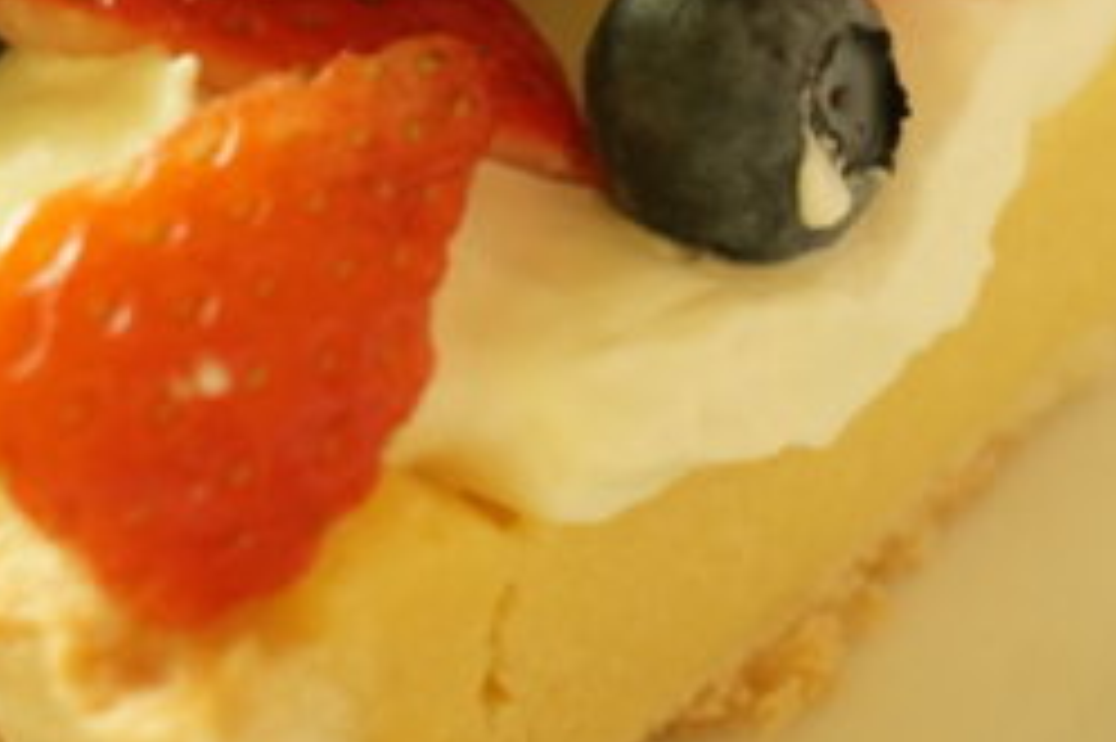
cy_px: 43
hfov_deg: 14.2
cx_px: 634
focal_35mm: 145
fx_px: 4492
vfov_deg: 9.4
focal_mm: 50
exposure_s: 1/80
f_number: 6.3
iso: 1600
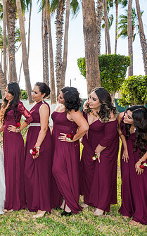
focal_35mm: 53
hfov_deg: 22.7
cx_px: -24
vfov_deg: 38.2
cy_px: 126
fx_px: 340
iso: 320
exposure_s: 1/250
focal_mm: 30
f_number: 5
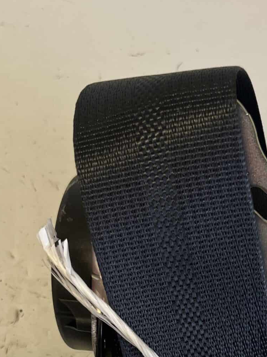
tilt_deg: -75.3
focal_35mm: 66
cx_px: 256
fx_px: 679
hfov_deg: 21.6
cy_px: 399
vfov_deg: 26.9
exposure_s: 1/100
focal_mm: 5.1
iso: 100
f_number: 1.6
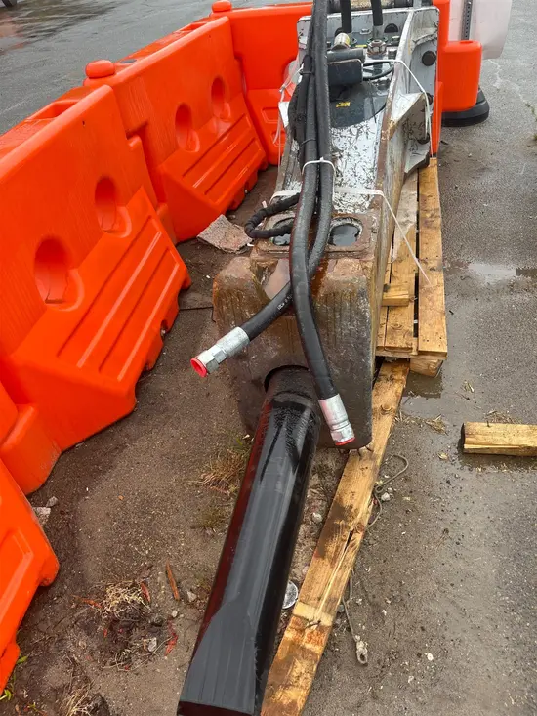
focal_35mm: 26
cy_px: 358
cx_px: 268
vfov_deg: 67.3
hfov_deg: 53.1
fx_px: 538
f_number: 1.6
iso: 50
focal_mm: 5.1
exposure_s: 1/122
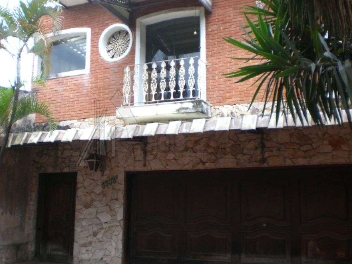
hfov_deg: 41.1
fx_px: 468
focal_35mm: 46
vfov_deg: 31.5
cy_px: 128
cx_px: 148
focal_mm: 6.3
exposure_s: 1/160
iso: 100
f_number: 3.1
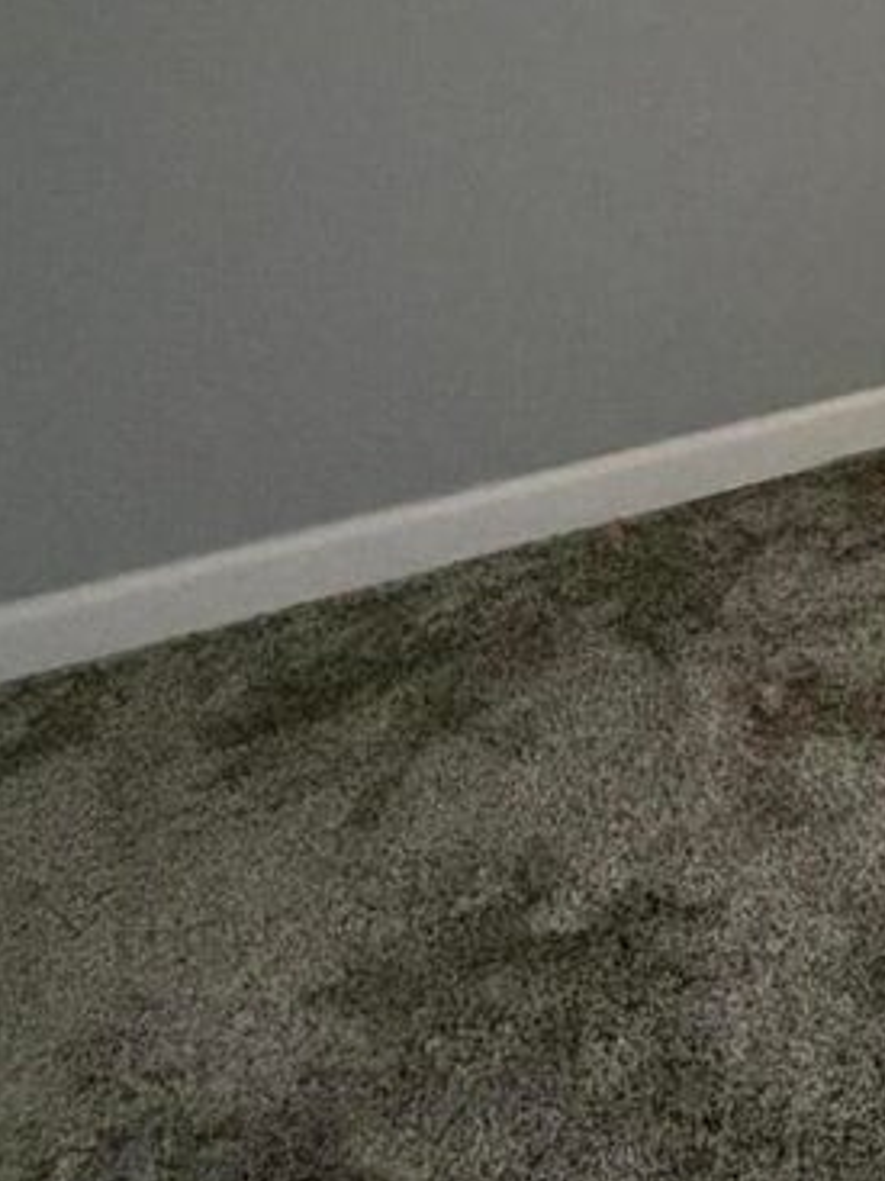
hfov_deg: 17.7
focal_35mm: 61
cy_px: -119
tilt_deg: -6.8
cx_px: 1715
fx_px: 2081
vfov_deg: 28.7
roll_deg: -1.1
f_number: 2.2
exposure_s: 1/60
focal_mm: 2.22
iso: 400
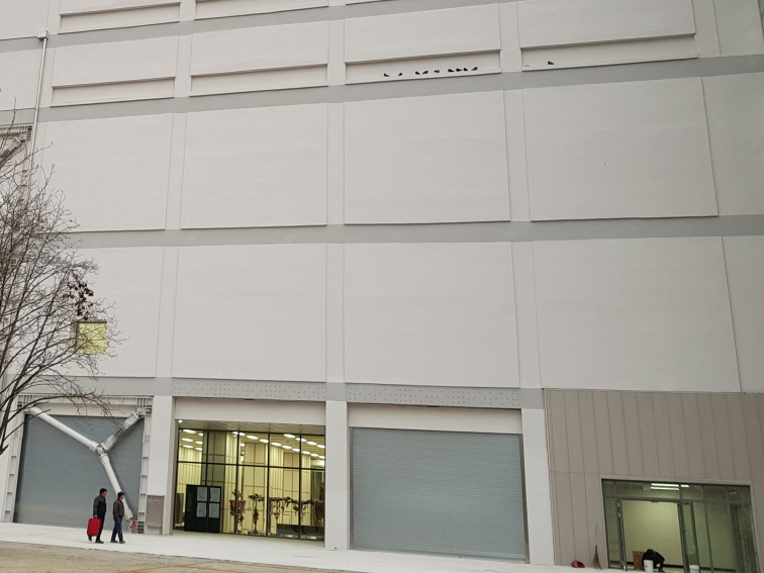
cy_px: 112
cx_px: 159
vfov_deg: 32.0
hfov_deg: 41.2
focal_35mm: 44
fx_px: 971
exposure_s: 1/60
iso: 50
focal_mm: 4.3
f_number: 1.7
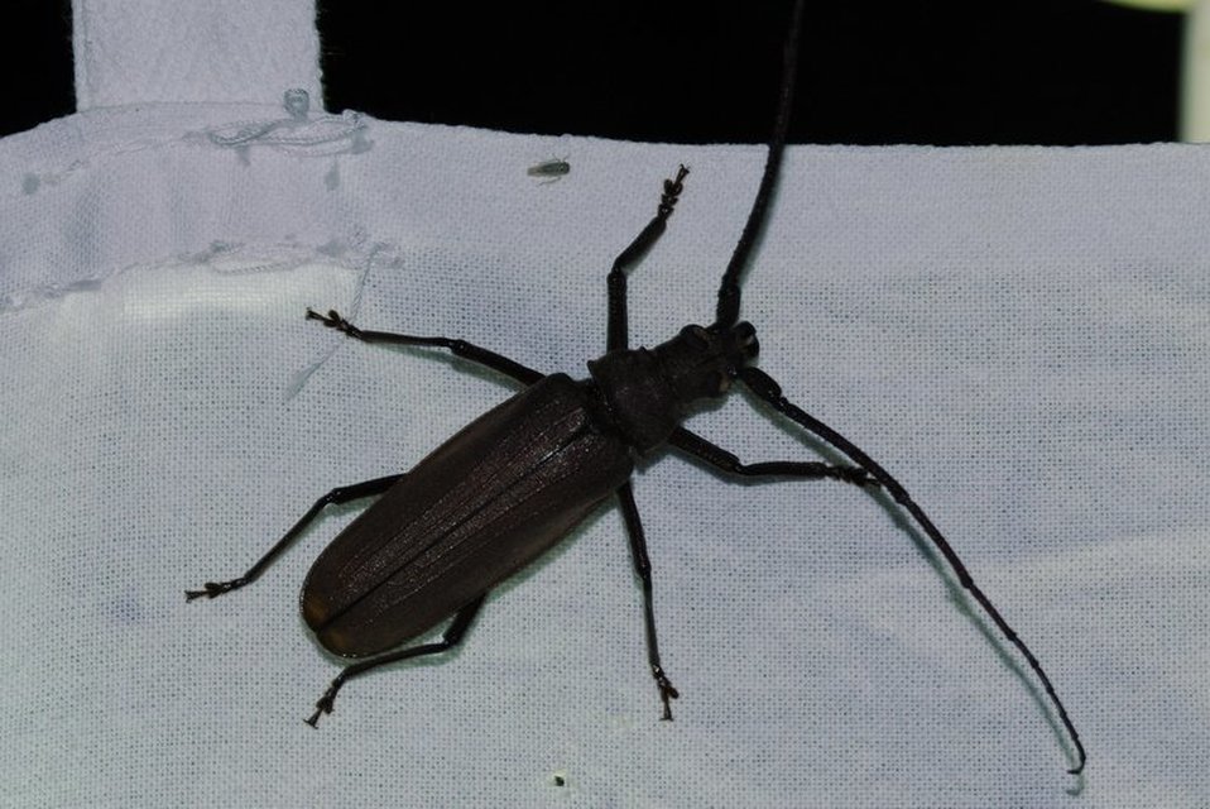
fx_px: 5297
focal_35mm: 158
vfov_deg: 8.7
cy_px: 404
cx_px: 605
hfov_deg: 13.0
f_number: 10
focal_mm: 105
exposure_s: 1/30
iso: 640
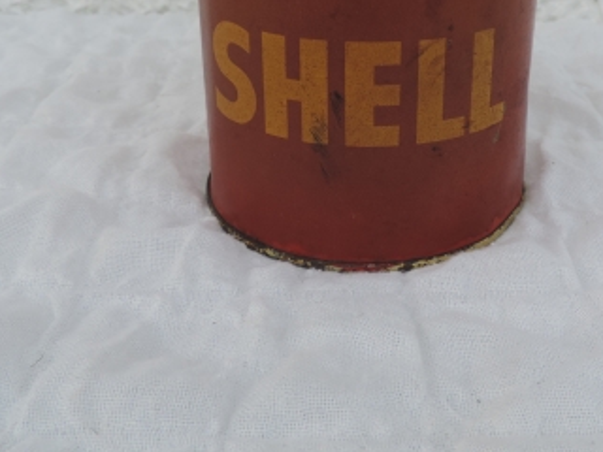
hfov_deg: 41.8
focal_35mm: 45
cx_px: 375
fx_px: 784
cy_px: 58
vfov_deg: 30.9
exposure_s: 1/500
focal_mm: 4.3
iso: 80
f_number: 3
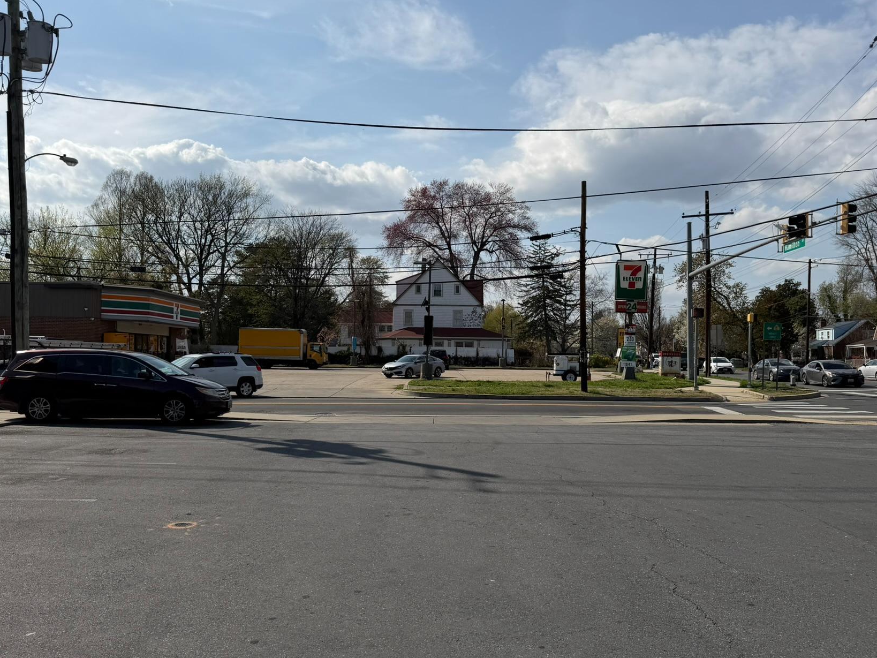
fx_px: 760
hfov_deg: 59.9
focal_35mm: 30
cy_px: 342
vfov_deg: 46.8
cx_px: 451
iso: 80
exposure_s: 1/10309
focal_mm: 6.76
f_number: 1.78
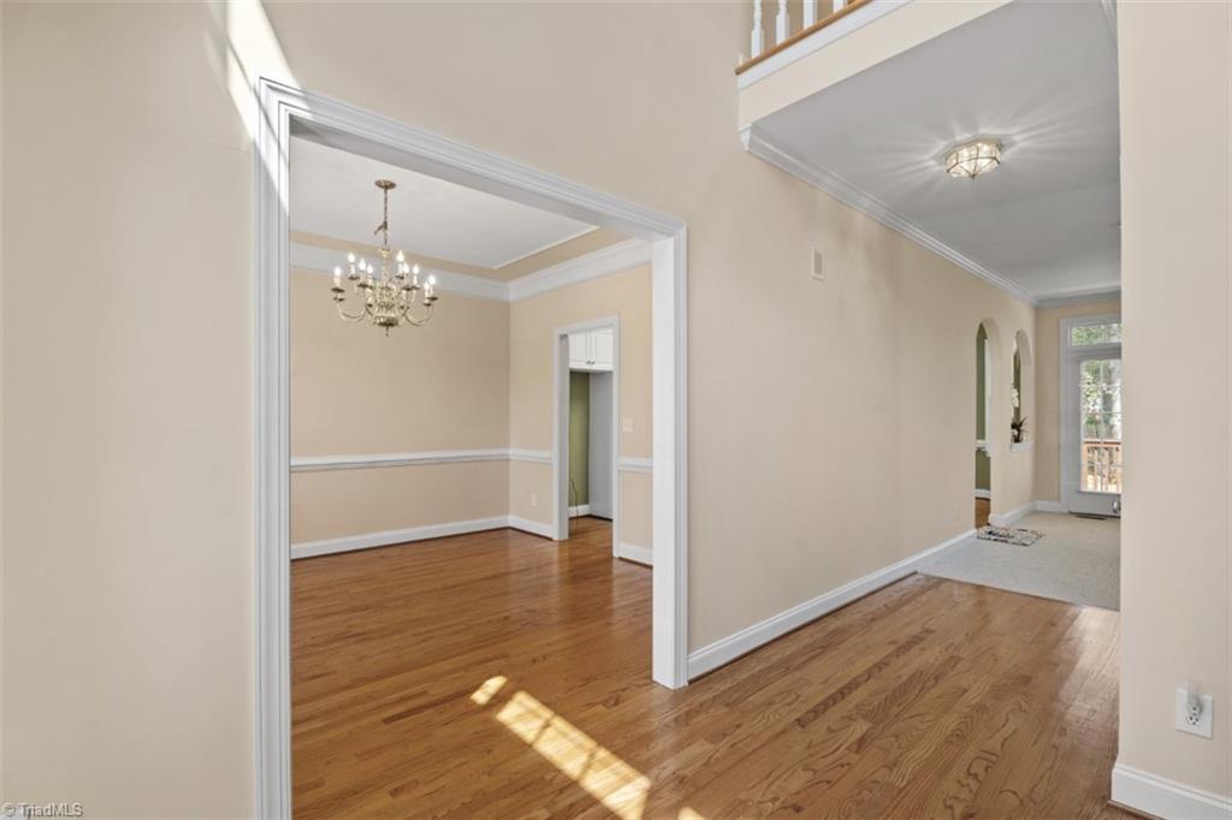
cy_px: 410
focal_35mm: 16
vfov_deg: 73.7
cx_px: 616
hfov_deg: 96.8
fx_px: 547
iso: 320
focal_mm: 16
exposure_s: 1/30
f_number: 8
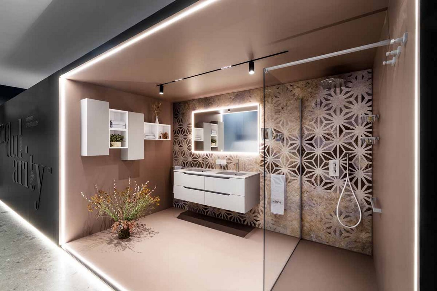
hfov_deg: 96.7
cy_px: 146
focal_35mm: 16
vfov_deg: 73.7
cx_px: 218
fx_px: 194
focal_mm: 16
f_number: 14
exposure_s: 1/2
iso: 200
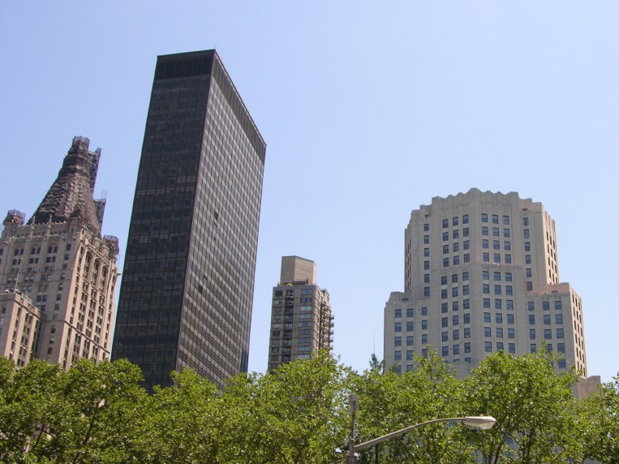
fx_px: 840
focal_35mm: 47
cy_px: 287
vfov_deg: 30.8
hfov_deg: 40.0
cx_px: 412
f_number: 5.6
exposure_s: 1/168
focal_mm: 8.9
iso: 50
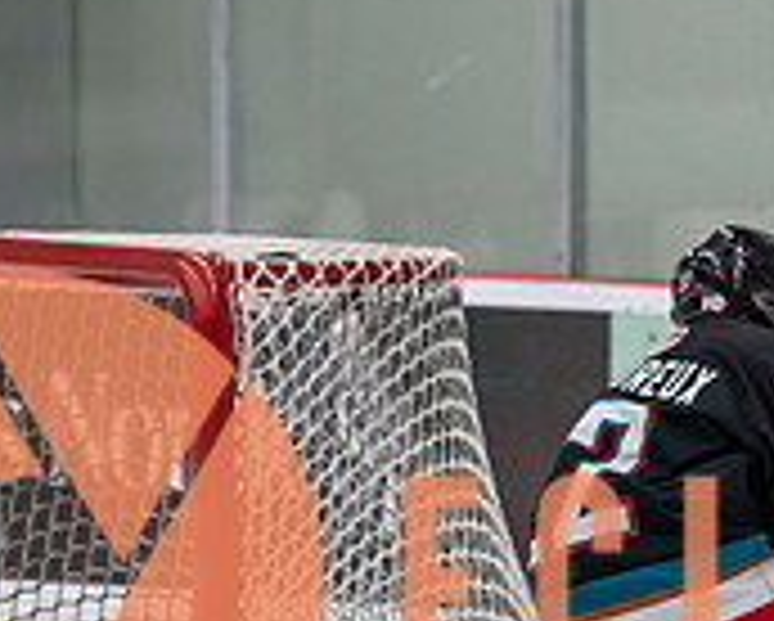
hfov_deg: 4.5
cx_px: 1328
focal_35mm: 430
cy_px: 503
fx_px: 9861
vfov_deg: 3.6
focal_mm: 105
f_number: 3.2
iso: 2000
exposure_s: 1/640
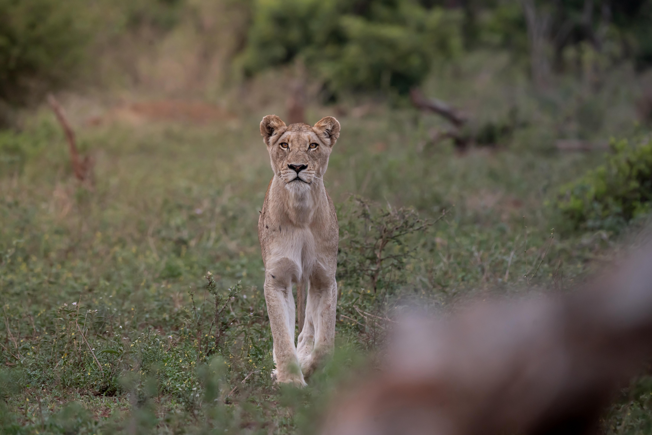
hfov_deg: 3.8
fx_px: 9888
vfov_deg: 2.5
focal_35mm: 546
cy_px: 218
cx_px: 326
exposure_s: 1/640
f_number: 9
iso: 2000
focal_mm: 546
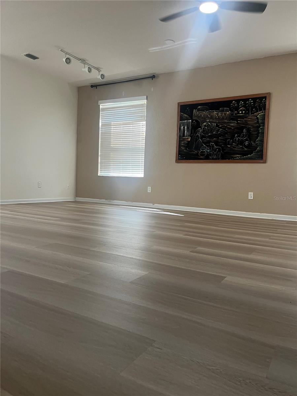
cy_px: 198
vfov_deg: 67.3
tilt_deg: -3.5
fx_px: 297
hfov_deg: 53.1
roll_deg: -1.6
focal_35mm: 26
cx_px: 148
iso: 125
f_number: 1.6
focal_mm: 5.1
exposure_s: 1/60
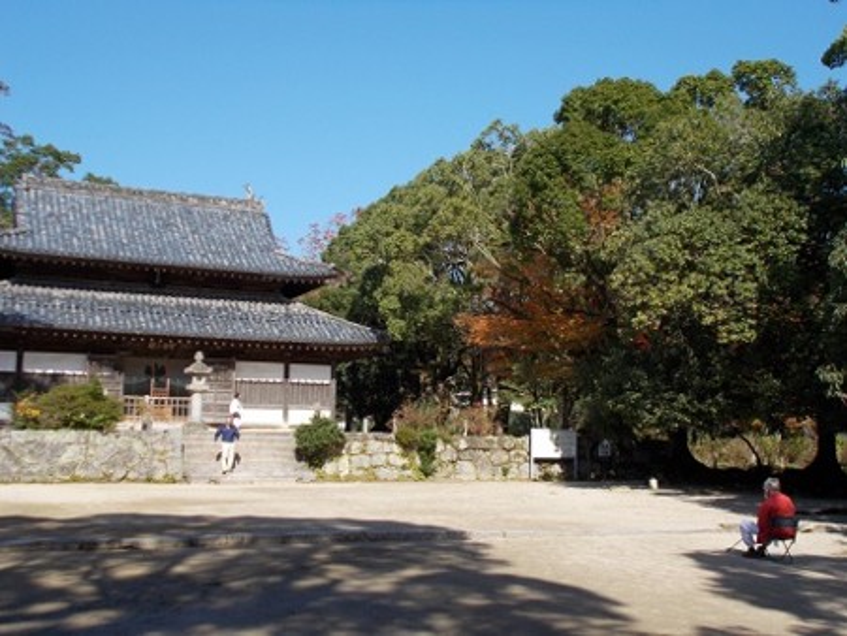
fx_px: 1077
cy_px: 318
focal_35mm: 44
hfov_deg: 42.9
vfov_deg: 32.9
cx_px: 424
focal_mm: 7.9
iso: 80
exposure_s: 1/500
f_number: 4.2
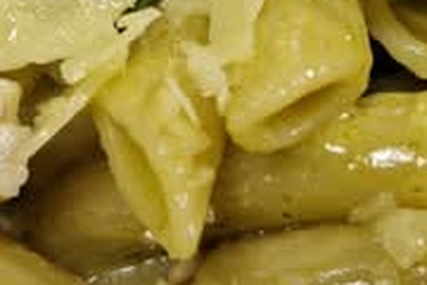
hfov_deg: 25.9
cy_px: -7
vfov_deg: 17.1
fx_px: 925
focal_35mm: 78
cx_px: 142
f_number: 1.8
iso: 160
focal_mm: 5.54
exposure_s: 1/50
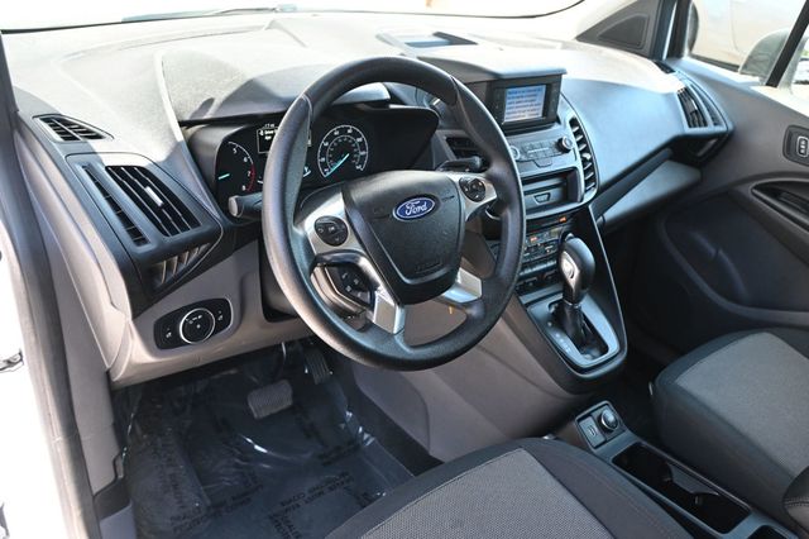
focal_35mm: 30
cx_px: 404
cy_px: 270
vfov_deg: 43.6
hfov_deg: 62.0
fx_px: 674
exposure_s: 1/125
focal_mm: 20
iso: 560
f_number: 3.8
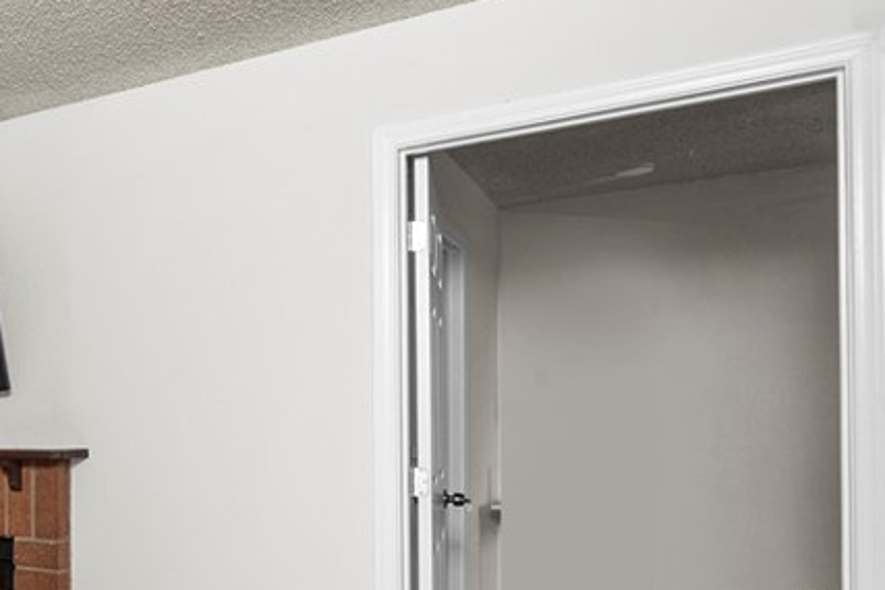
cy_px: 481
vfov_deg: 35.6
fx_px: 885
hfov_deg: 39.1
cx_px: -172
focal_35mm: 36
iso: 640
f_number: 8
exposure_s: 1/50
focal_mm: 10
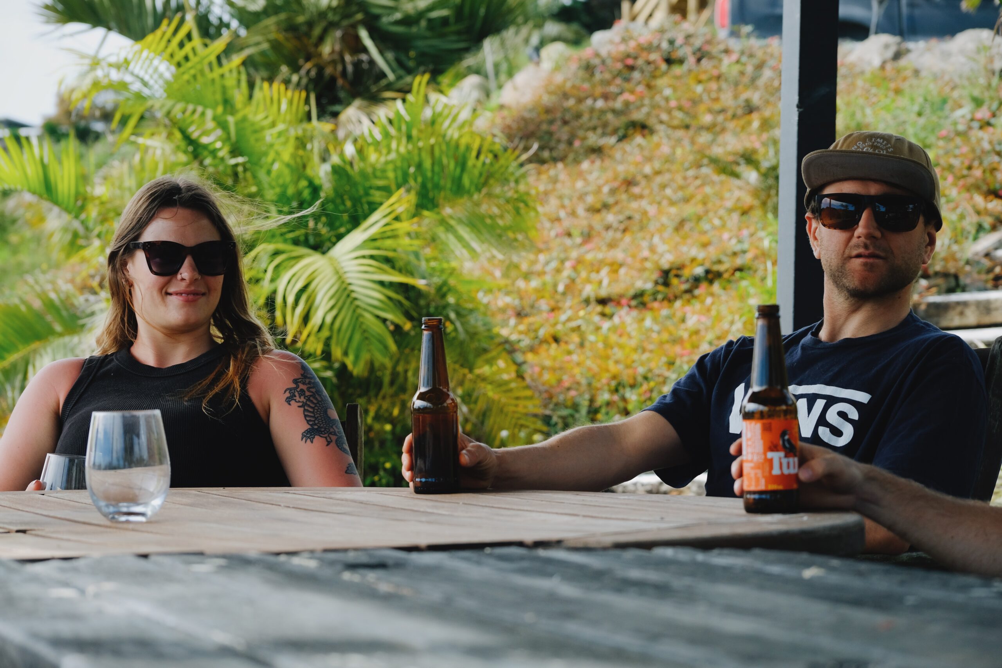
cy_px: 334
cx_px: 501
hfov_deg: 19.5
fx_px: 2922
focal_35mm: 105
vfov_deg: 13.0
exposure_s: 1/800
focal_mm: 70
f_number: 5.6
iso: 500
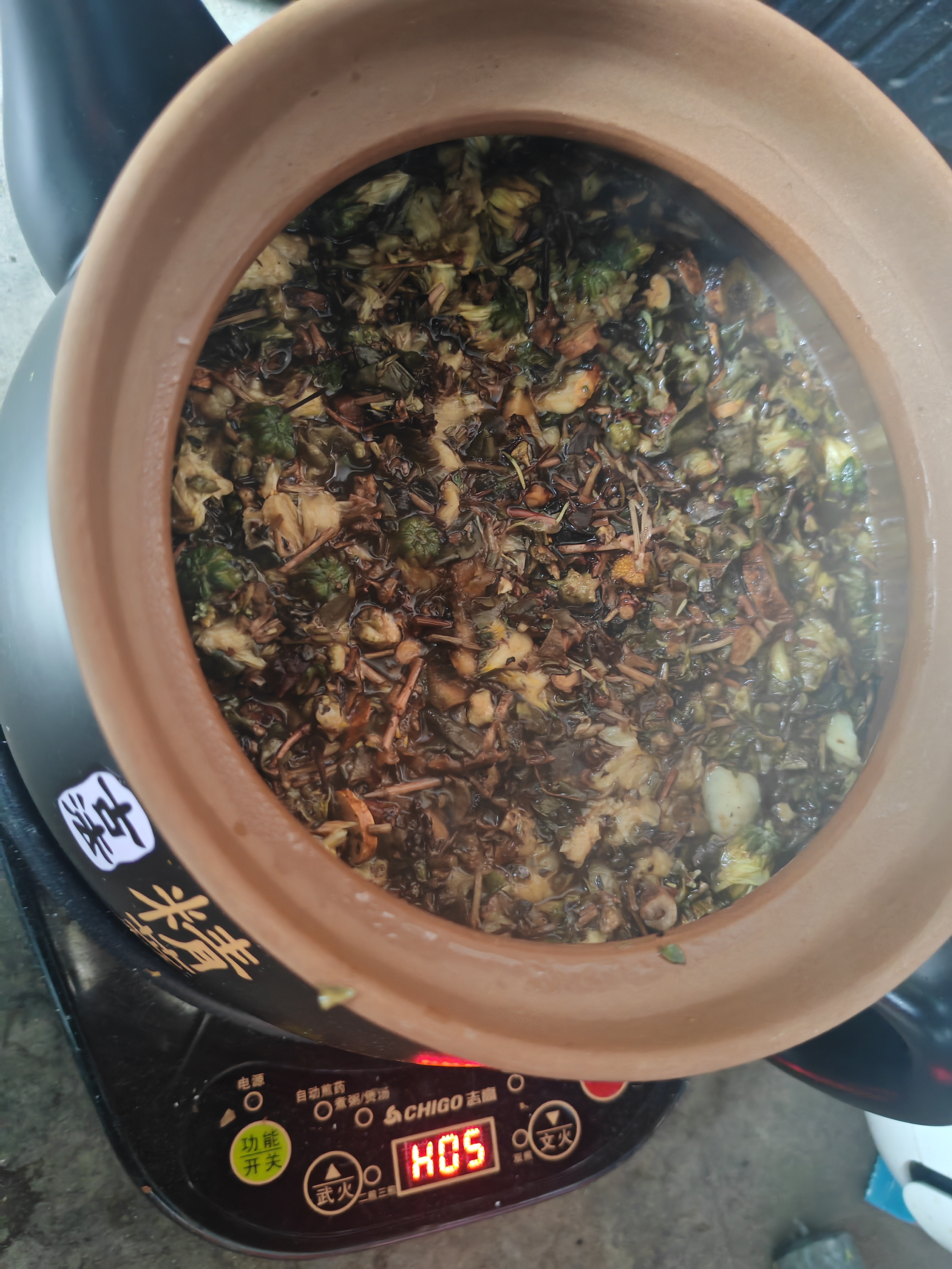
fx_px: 990
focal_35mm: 27
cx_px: 476
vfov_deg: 65.3
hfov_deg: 51.4
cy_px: 634
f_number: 1.95
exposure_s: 1/30
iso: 1000
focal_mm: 5.52
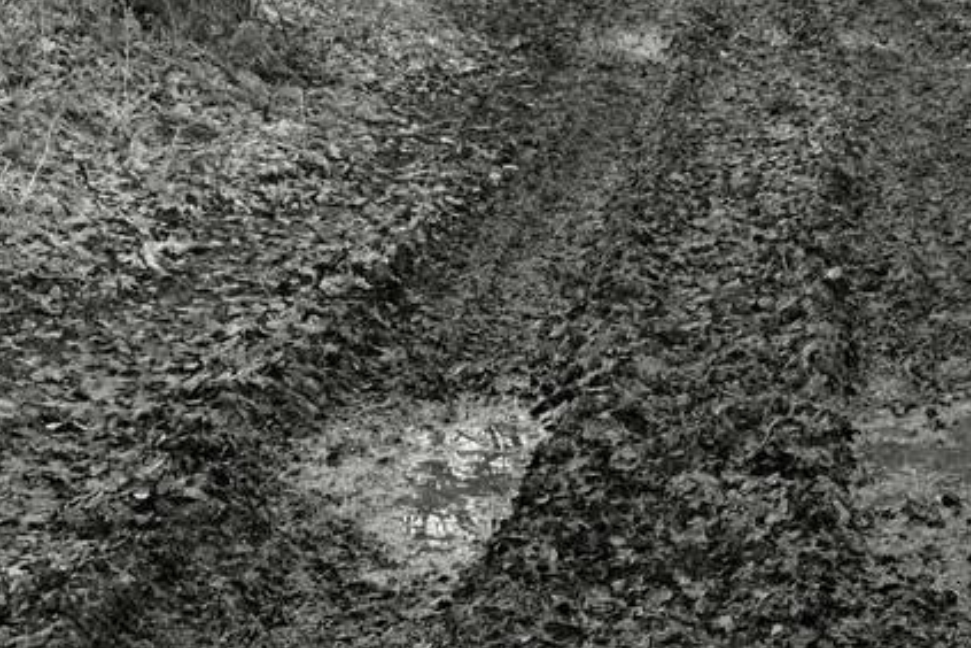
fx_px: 4180
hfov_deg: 13.2
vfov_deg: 8.6
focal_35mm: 155
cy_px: -419
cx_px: 758
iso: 4000
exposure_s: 1/100
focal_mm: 27
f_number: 11
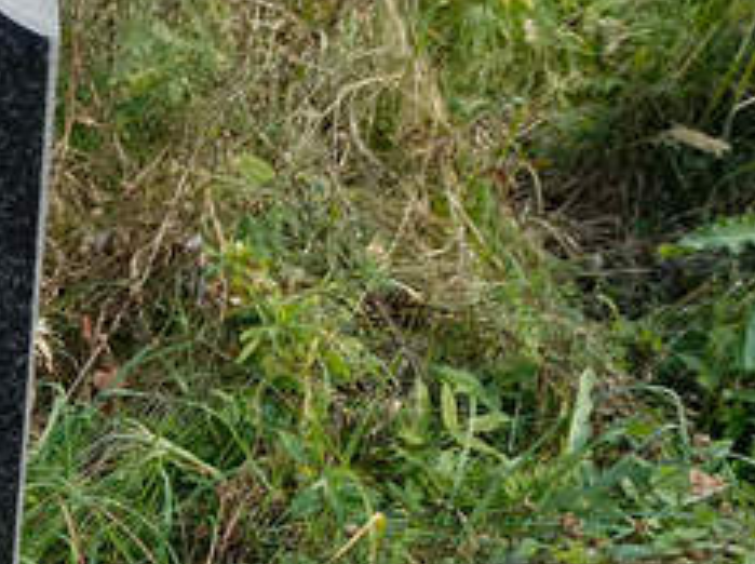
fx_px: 1873
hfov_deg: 21.7
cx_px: -65
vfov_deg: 16.1
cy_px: 758
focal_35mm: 86
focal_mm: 4.76
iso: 110
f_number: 1.69
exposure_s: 1/149
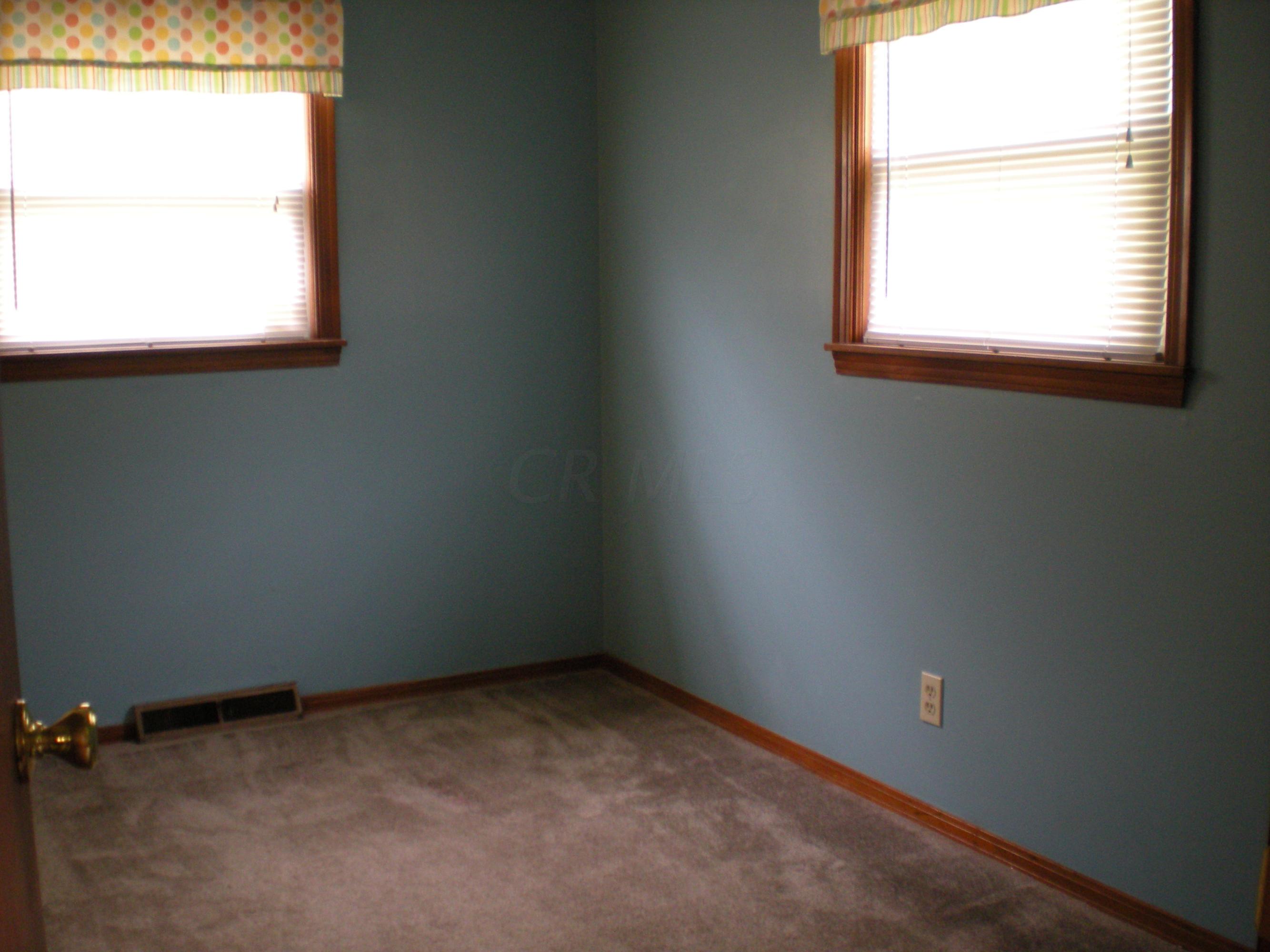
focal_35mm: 38
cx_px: 635
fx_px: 1394
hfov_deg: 49.0
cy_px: 476
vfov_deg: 37.7
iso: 200
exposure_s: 1/8.5
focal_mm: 6.3
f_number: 3.1
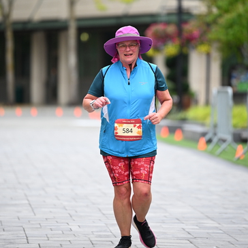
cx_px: 124
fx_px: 2083
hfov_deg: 6.8
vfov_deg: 6.8
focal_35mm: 257
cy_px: 96
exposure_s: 1/1600
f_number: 2.8
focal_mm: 200
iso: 640
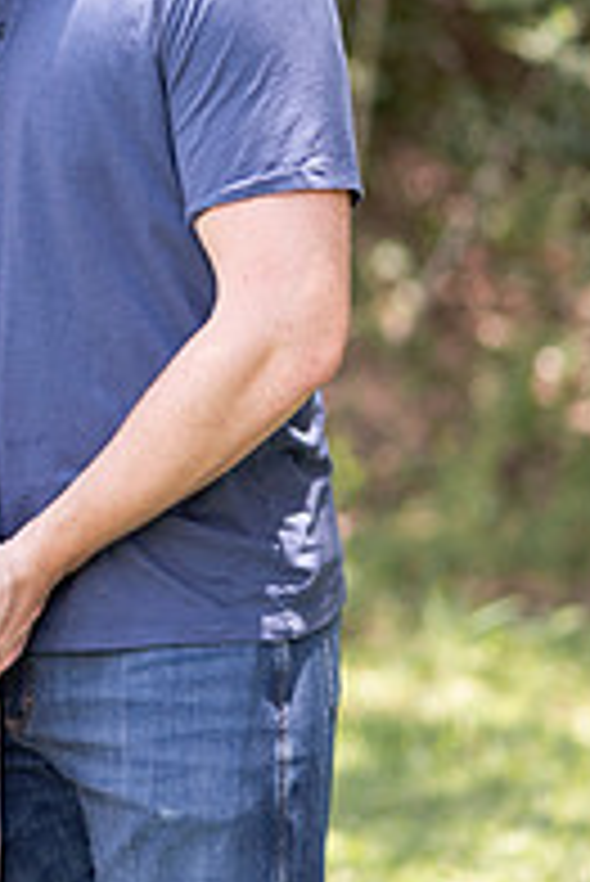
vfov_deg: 10.5
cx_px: -41
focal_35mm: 195
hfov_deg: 7.0
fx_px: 4785
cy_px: 243
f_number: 2
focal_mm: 85
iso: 320
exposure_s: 1/1250
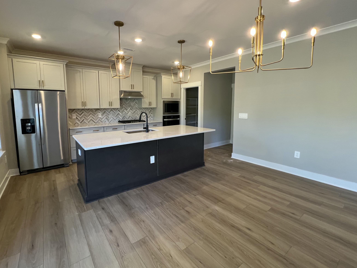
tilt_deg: -5.0
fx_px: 155
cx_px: 159
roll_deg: +1.4
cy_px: 123
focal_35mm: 15
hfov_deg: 97.8
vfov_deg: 81.6
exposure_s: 1/120
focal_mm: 1.57
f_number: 1.8
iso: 250
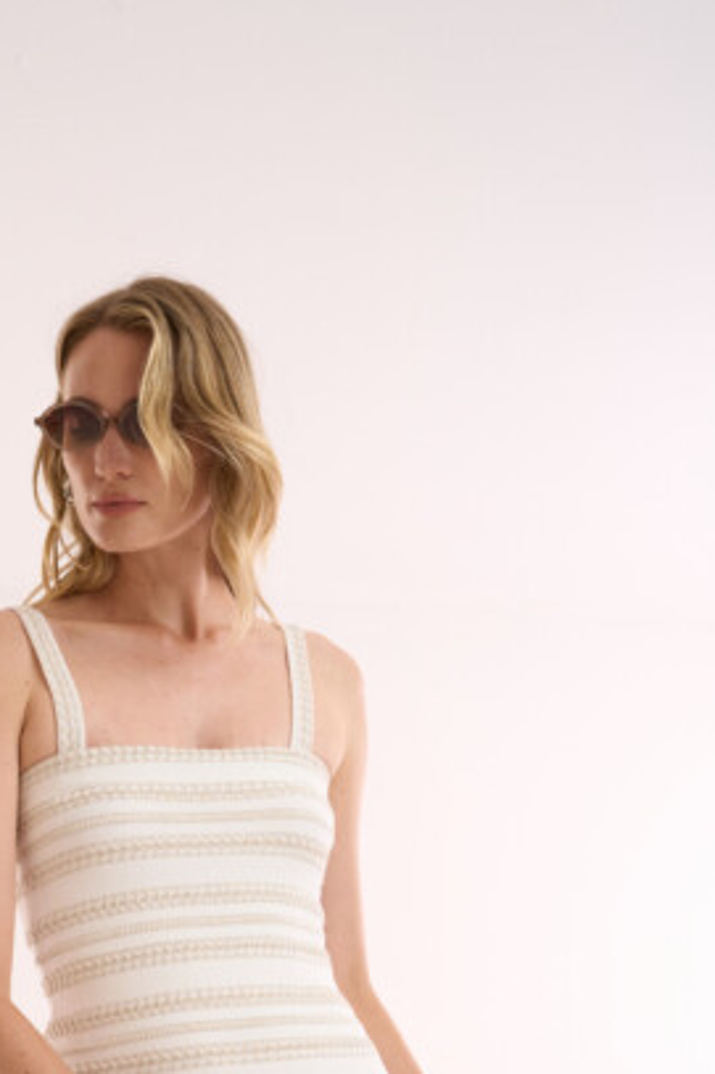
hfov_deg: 21.9
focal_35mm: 60
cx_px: 58
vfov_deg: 31.9
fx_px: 1798
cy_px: 932
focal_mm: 32.7
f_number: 8
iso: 320
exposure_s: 1/160
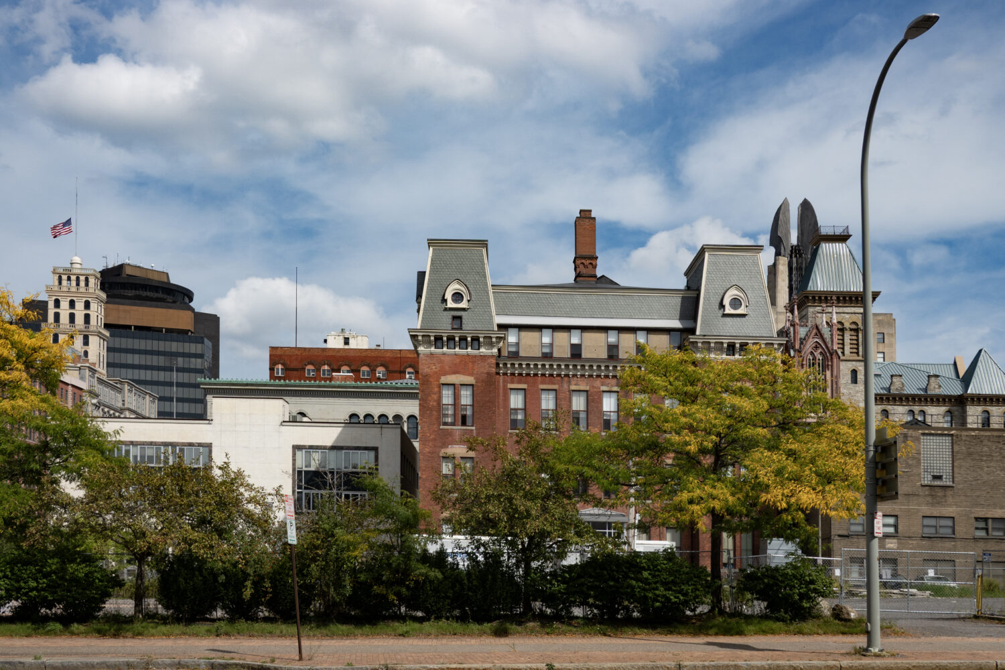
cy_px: 335
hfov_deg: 44.5
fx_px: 1228
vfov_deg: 30.5
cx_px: 502
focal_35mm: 44
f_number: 5.6
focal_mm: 16.21
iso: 100
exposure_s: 1/640
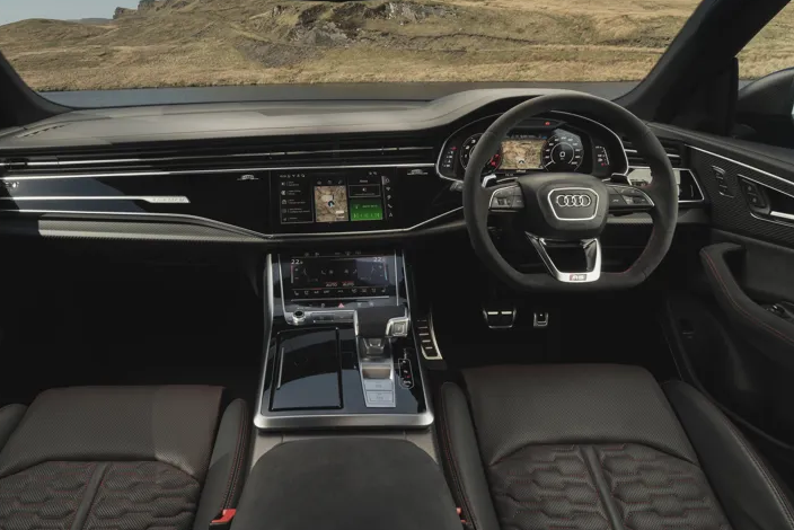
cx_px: 346
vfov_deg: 55.0
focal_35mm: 23
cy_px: 231
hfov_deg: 75.7
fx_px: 507
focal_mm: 18
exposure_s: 1/13
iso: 100
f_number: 11
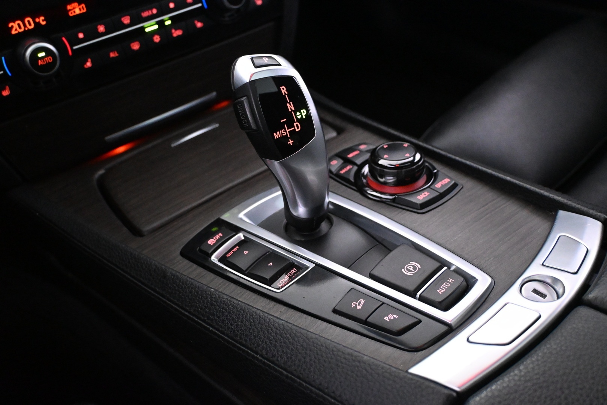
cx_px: 304
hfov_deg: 55.1
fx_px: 582
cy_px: 202
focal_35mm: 34
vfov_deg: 38.4
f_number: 4.2
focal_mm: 23
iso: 7200
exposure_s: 1/60
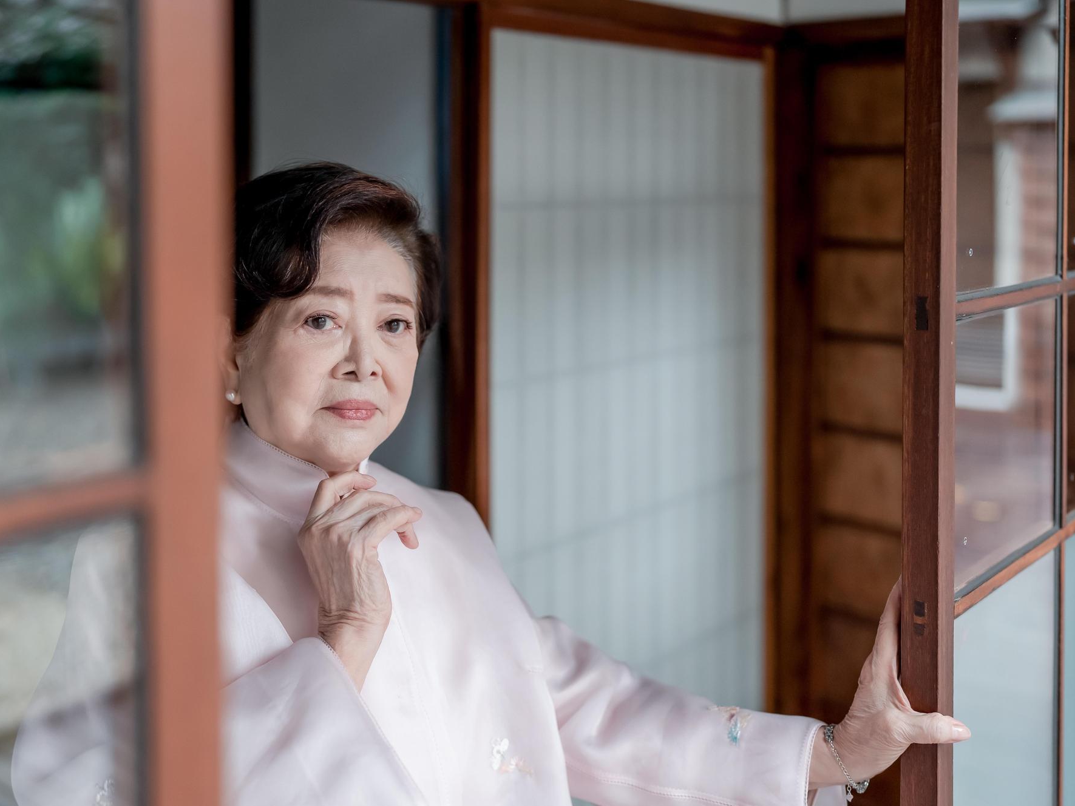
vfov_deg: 37.7
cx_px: 479
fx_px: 1180
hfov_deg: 48.9
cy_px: 404
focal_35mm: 38
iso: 640
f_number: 1.8
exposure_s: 1/320
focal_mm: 35
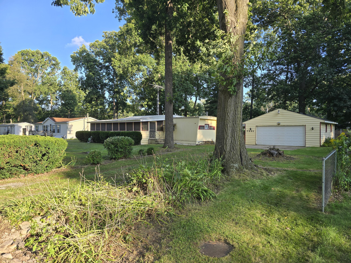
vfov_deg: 58.9
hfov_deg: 73.9
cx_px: 176
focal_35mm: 23
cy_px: 132
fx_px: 233
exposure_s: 1/211
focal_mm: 6.3
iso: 12
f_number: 1.7
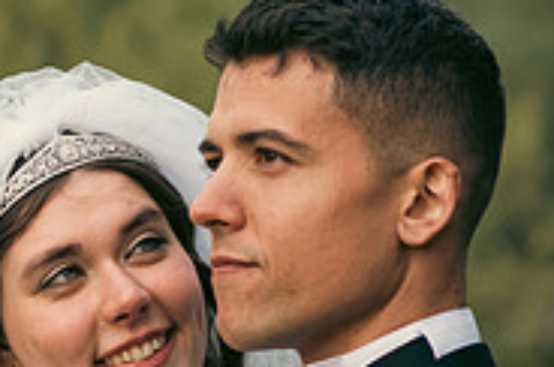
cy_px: 453
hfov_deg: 6.5
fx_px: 4854
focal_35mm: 316
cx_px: 81
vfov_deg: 4.3
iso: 320
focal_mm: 100
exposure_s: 1/200
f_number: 3.5
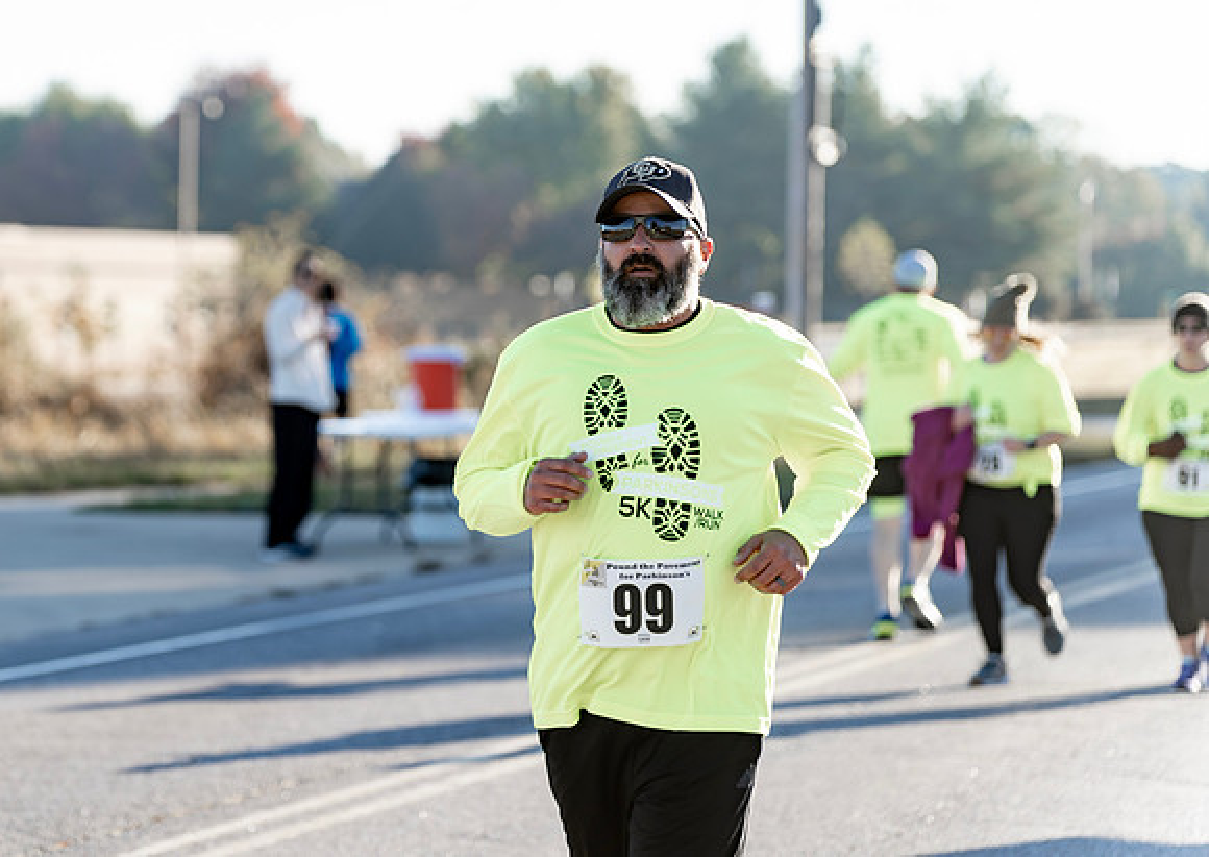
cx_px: 338
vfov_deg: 9.5
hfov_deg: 13.3
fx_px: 5177
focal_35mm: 151
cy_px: 276
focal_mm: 107
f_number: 2.8
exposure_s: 1/500
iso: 100
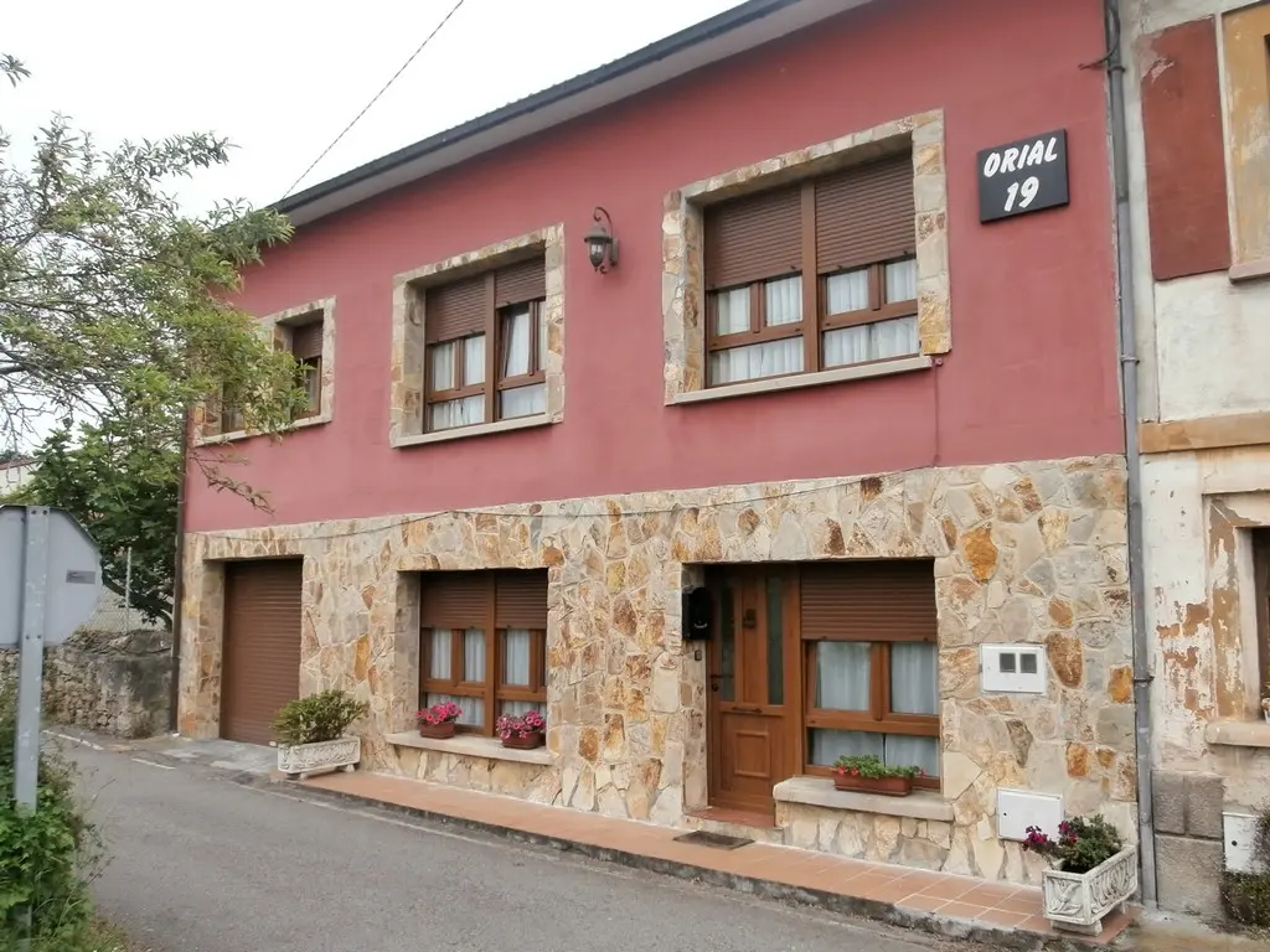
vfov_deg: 46.8
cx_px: 635
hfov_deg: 60.0
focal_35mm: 30
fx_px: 1101
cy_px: 476
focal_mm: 5.36
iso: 100
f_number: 3.5
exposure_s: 1/250
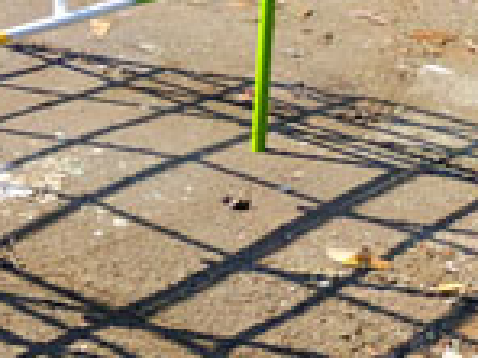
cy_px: -261
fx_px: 1436
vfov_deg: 13.0
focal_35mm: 104
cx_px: -278
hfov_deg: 16.8
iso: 200
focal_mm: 3.94
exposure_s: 1/1410
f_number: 1.9
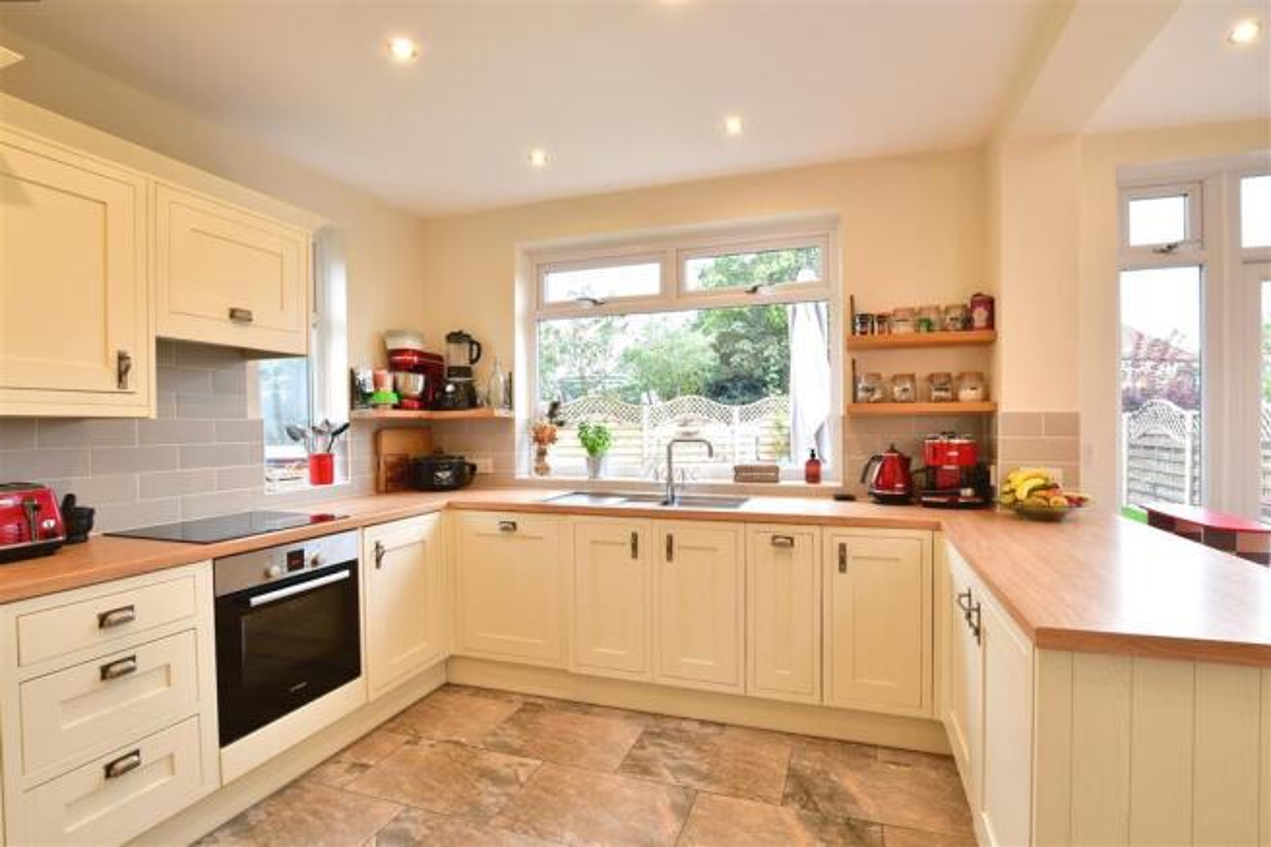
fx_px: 529
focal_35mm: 15
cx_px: 636
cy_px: 424
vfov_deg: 77.3
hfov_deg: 100.4
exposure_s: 1/3
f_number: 7.1
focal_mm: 10
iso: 160
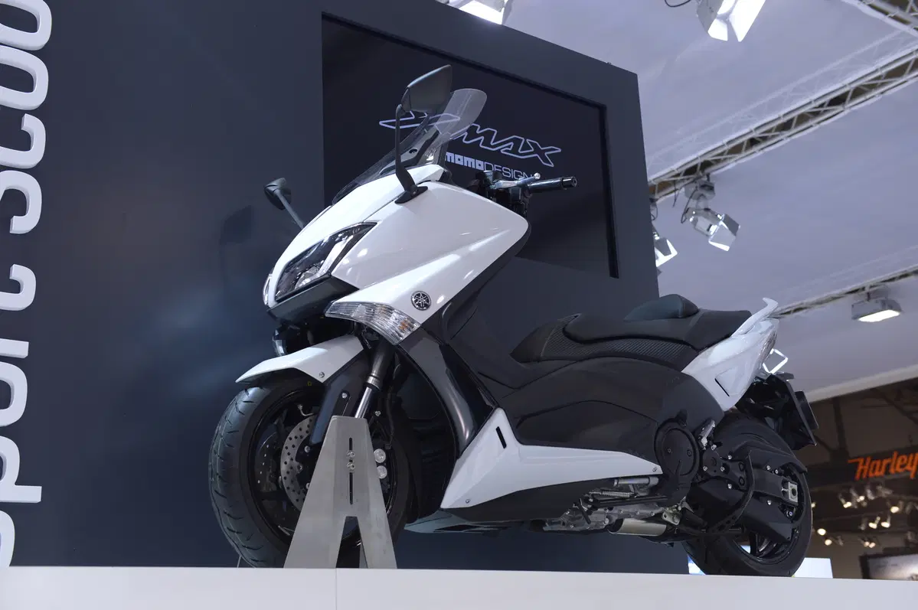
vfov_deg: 28.0
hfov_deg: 41.1
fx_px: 1223
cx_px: 459
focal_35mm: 48
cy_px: 305
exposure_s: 1/160
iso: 1000
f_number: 5
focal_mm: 48
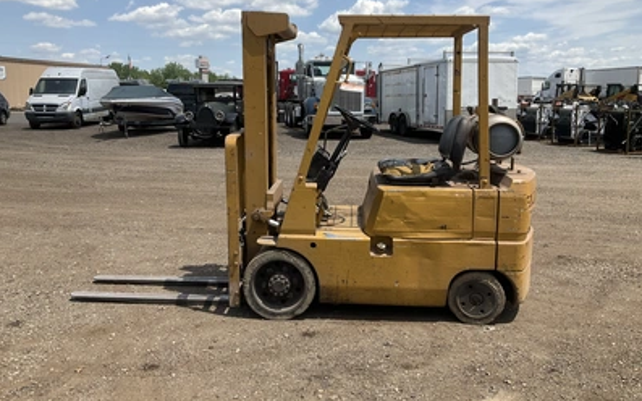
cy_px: 167
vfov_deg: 40.5
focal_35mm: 31
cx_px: 320
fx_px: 542
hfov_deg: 61.2
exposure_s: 1/2141
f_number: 1.8
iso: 25
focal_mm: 3
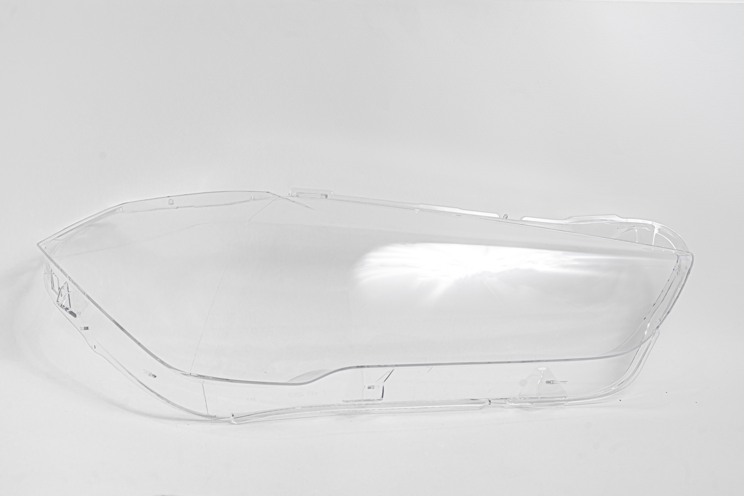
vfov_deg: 19.7
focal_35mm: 69
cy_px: 248
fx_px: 1426
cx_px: 372
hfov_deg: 29.2
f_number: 9
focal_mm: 69
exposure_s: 1/125
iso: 100
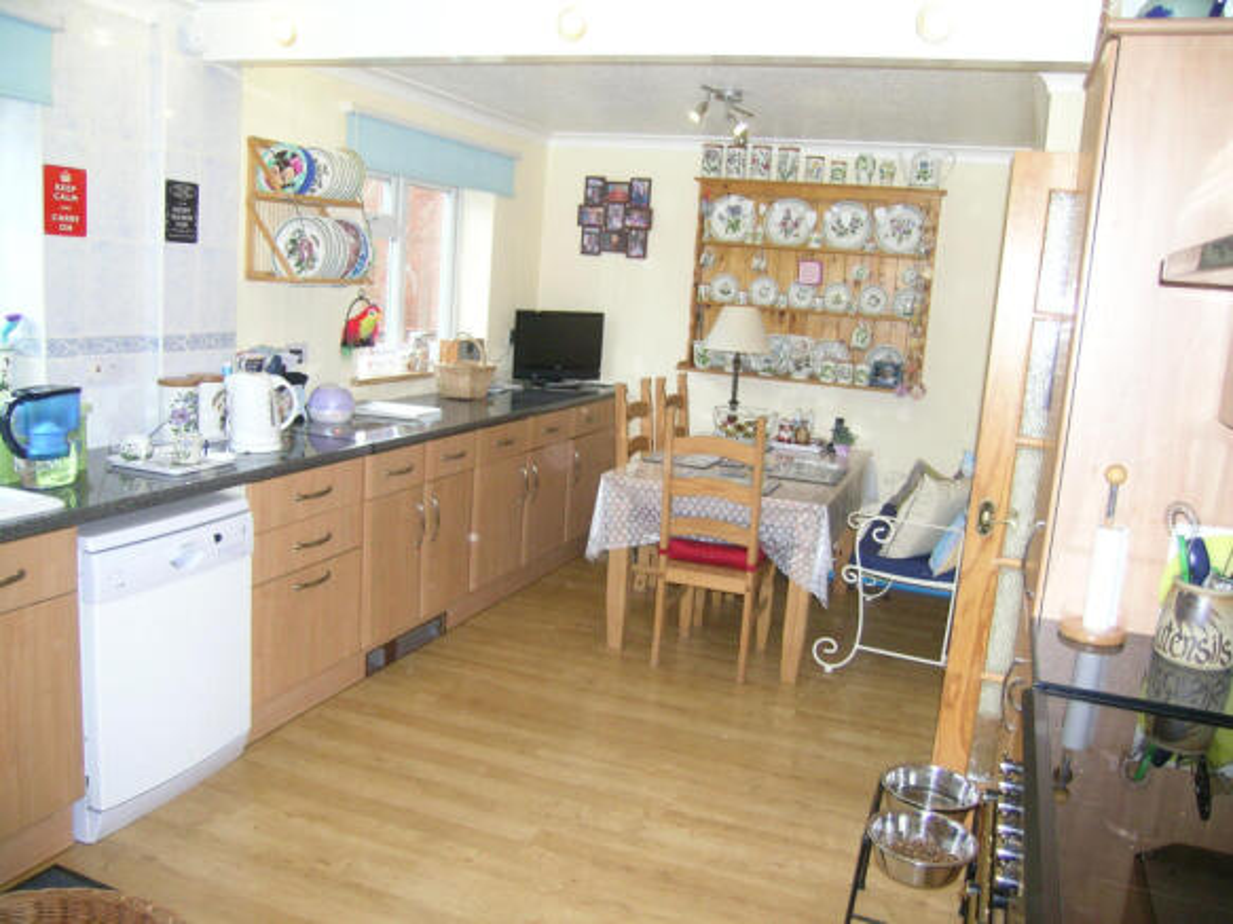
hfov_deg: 63.5
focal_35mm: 28
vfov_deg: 49.7
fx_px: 997
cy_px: 462
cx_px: 616
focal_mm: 5.8
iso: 194
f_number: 2.8
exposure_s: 1/60.1
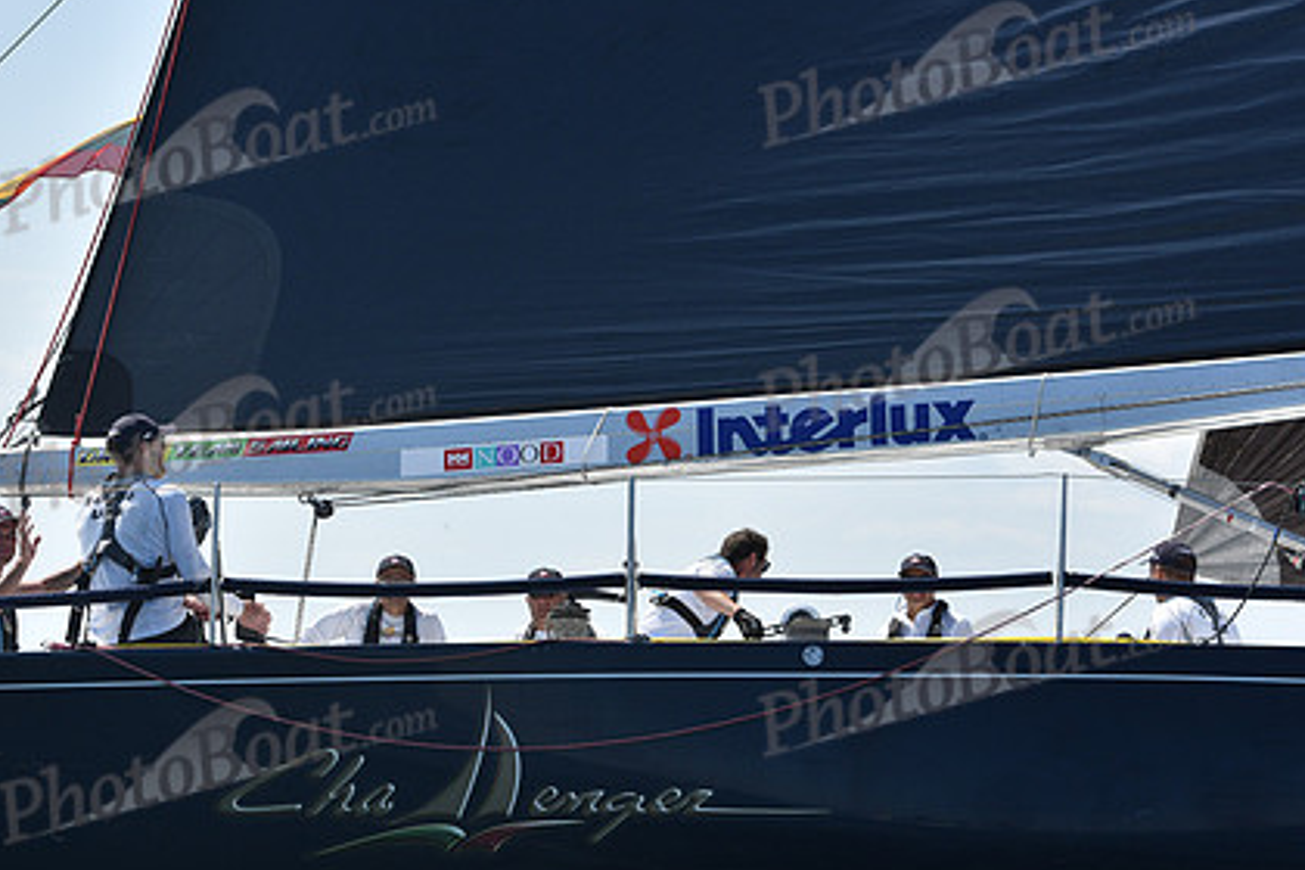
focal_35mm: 138
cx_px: 600
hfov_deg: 14.9
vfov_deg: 9.9
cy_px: 558
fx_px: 5002
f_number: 6.3
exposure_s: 1/1250
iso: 250
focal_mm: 100
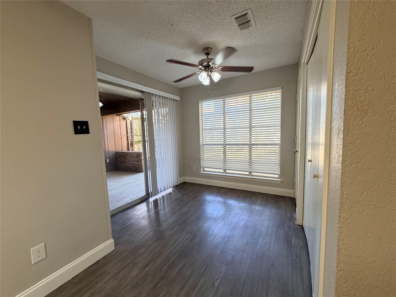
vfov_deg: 85.7
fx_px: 160
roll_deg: +3.0
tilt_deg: -5.8
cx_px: 198
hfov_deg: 102.1
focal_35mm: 14
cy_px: 148
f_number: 2.2
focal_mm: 2.22
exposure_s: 1/60
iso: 200
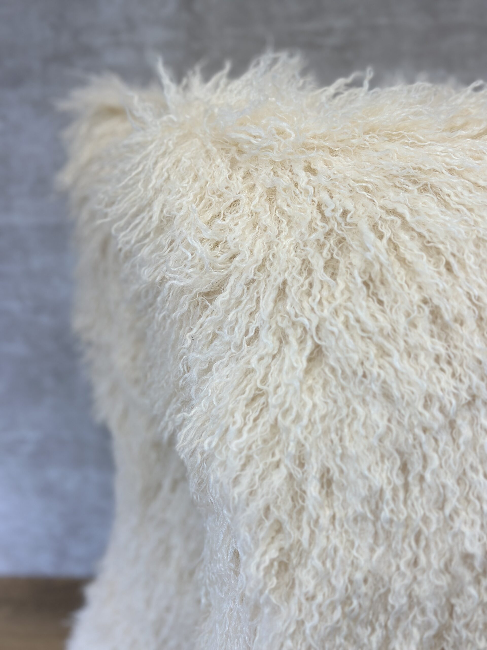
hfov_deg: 30.3
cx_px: 244
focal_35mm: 48
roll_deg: +2.3
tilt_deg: -13.5
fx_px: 900
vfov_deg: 39.7
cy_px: 325
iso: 80
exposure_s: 1/371
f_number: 1.78
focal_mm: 6.86
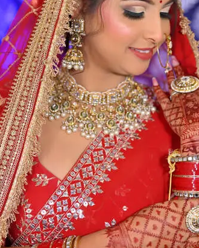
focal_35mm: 91
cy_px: 105
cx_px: 101
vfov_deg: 21.0
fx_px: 669
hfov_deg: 16.9
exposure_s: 1/200
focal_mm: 50
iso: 400
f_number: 2.2
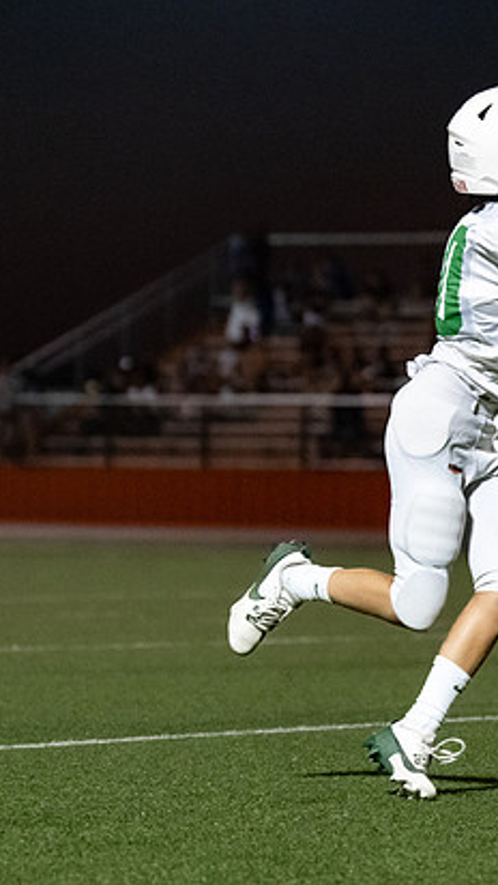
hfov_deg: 5.2
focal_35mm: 235
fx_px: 5512
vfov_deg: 9.2
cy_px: 422
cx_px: 469
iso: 4000
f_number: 2.8
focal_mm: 95
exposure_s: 1/1000
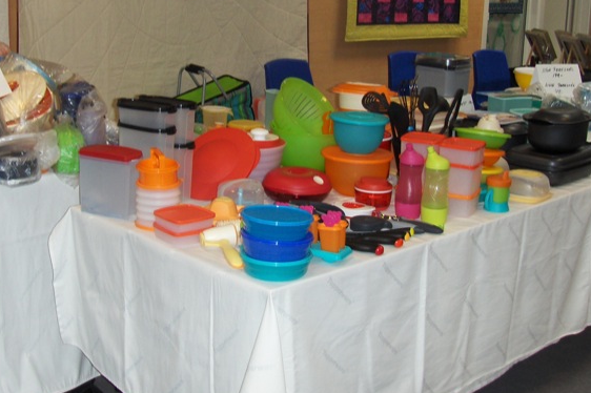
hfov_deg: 35.0
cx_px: 257
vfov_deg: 23.6
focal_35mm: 57
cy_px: 111
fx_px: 935
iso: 100
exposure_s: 1/60
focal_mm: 6.5
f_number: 3.5
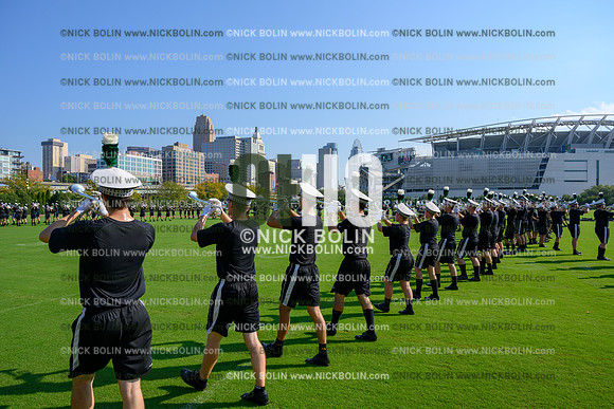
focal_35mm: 24
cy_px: 204
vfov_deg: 53.2
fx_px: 409
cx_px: 307
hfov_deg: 73.7
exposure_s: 1/400
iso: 80
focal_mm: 24
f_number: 7.1
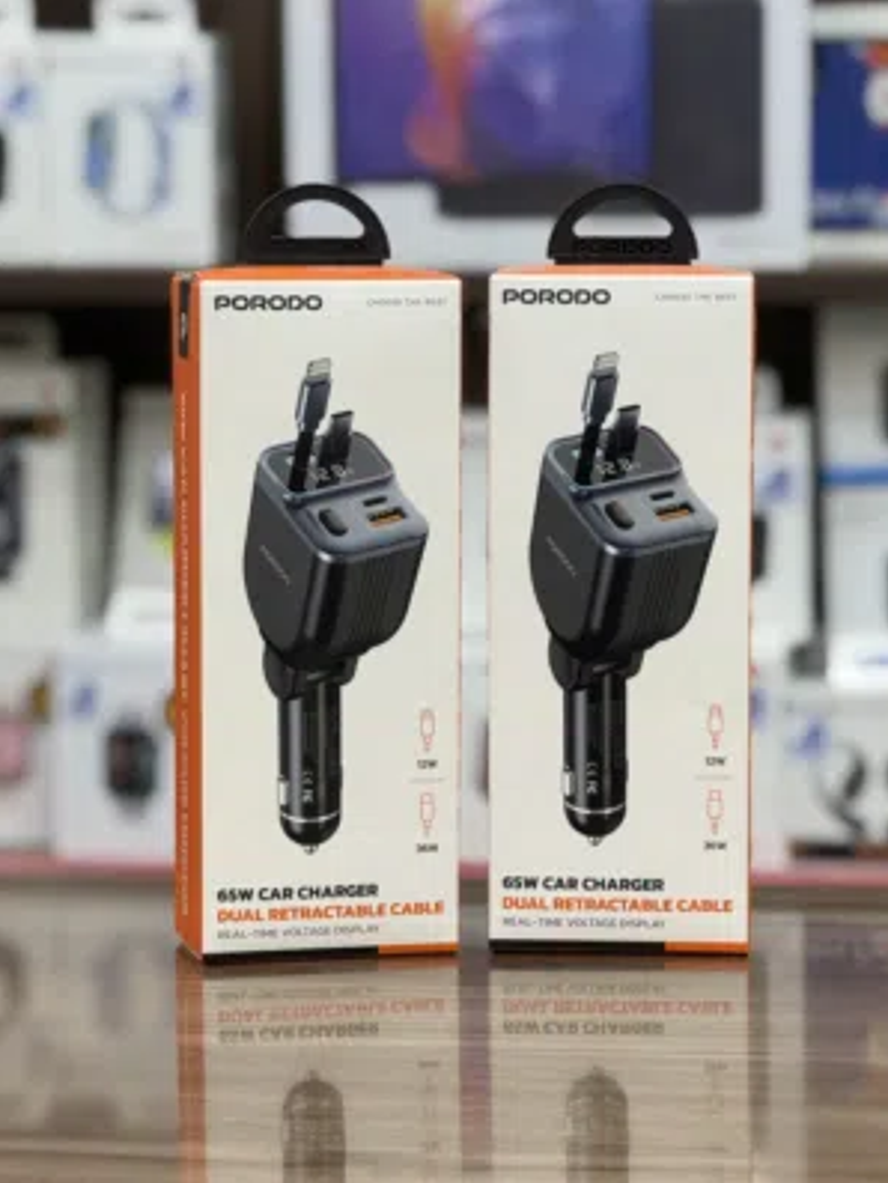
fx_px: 4136
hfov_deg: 12.3
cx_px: 444
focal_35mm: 121
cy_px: 593
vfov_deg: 16.3
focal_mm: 15.66
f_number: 2.8
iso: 160
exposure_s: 1/100
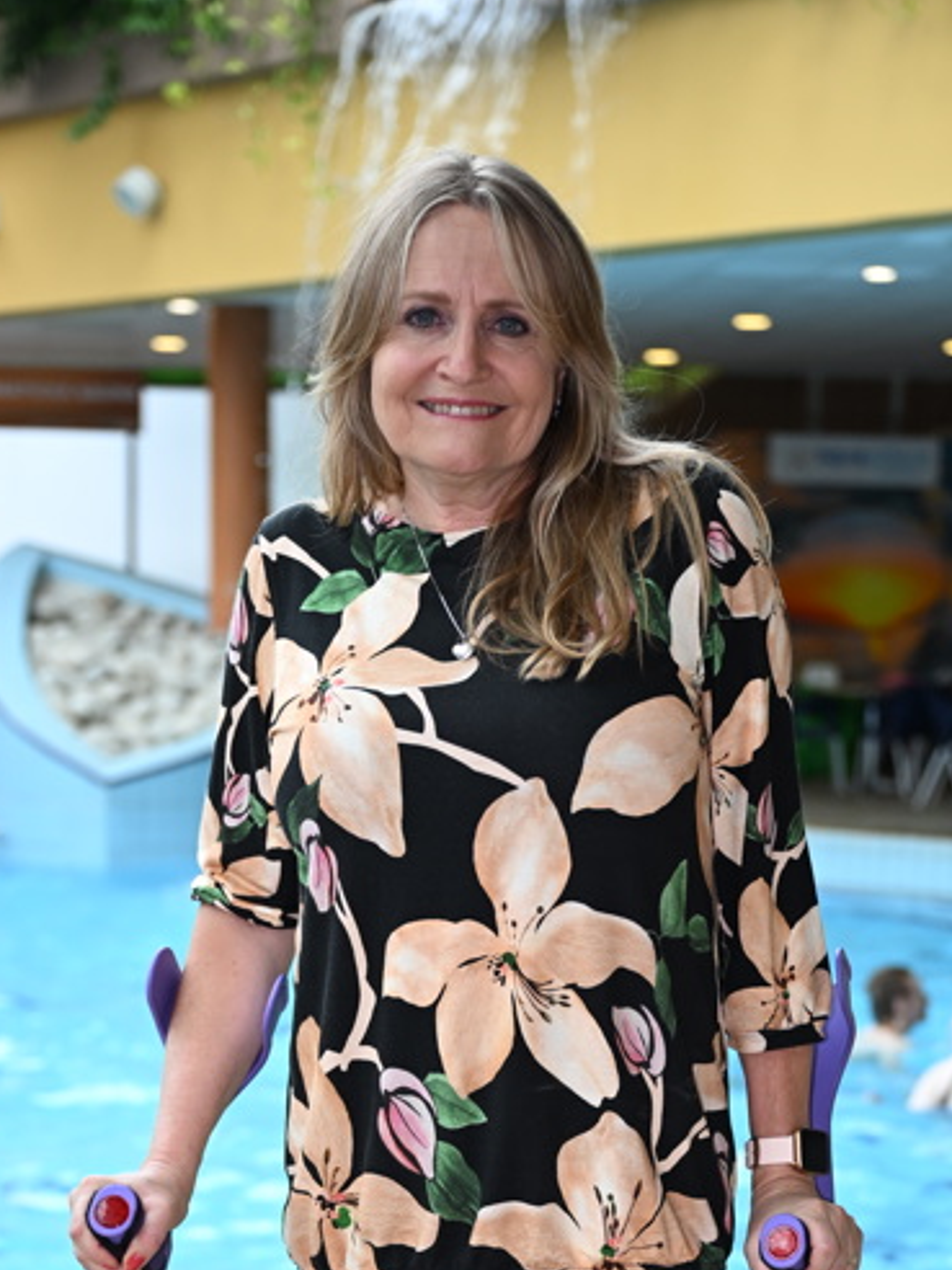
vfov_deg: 20.4
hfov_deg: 15.9
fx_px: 3410
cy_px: 1295
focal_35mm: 93
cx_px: 482
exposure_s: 1/500
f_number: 2.8
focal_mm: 46
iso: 500
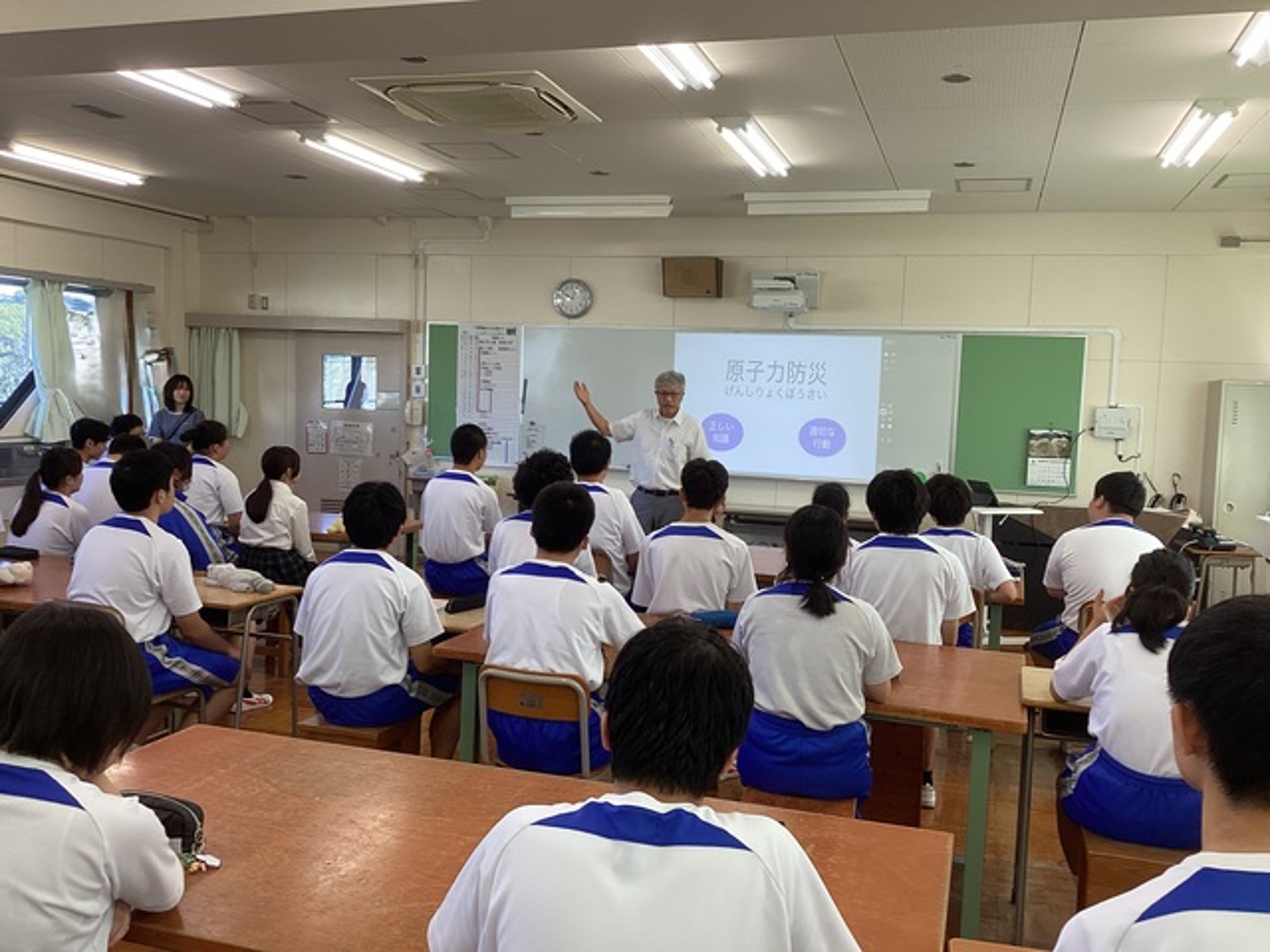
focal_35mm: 31
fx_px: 1137
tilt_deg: -4.8
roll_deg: +0.3
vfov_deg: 45.4
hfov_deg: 58.4
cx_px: 635
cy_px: 476
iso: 64
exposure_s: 1/100
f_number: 2.4
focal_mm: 3.3
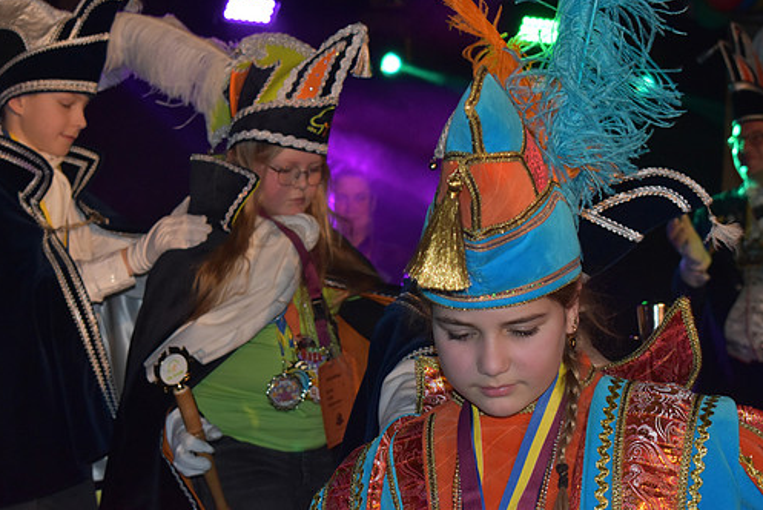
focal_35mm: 84
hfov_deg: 24.2
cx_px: 350
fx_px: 1781
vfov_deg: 16.3
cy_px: 242
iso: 1400
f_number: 5.3
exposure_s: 1/125
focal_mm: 48
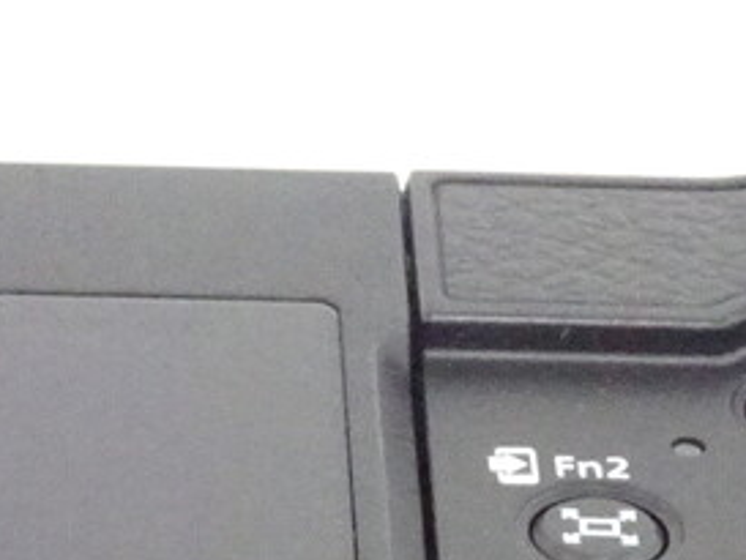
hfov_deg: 5.0
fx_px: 8516
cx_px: -183
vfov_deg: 3.8
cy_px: 768
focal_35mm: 395
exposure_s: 1/100
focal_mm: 15.45
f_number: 5
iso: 2000
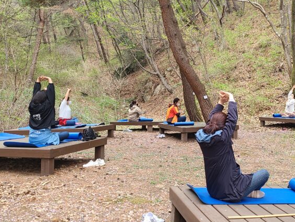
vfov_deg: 30.9
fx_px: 401
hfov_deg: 39.2
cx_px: 226
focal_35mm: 47
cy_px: 102
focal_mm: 5.4
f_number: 1.8
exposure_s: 1/60
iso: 64
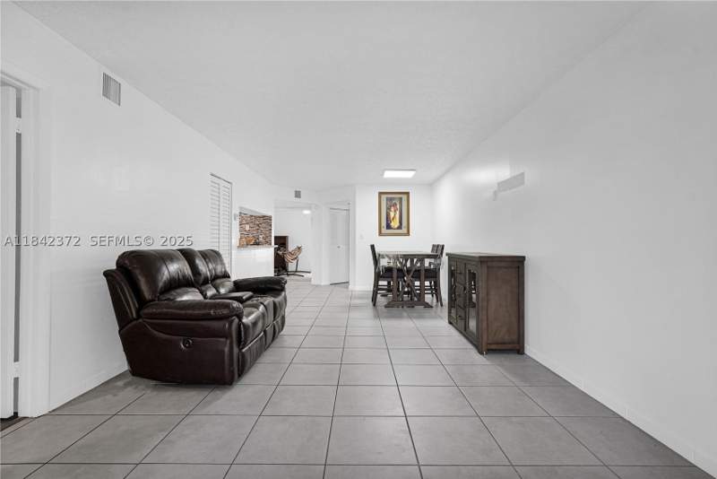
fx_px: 319
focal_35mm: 16
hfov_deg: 96.7
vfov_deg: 73.8
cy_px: 240
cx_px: 358
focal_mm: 16
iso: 800
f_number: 8
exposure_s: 1/30
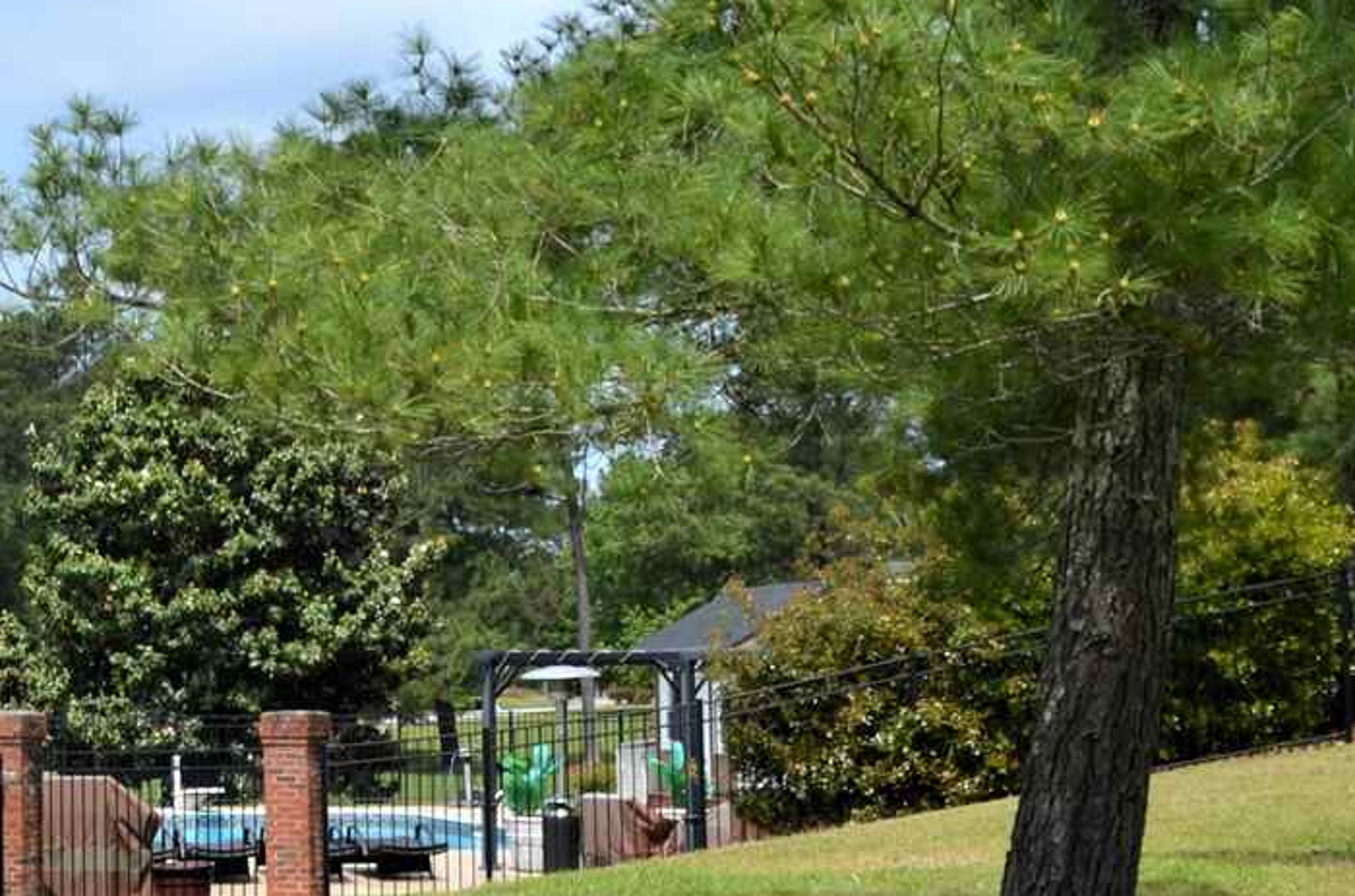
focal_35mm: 79
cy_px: 476
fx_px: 2966
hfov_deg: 22.9
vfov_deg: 17.2
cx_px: -405
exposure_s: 1/250
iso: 100
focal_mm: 18
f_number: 8
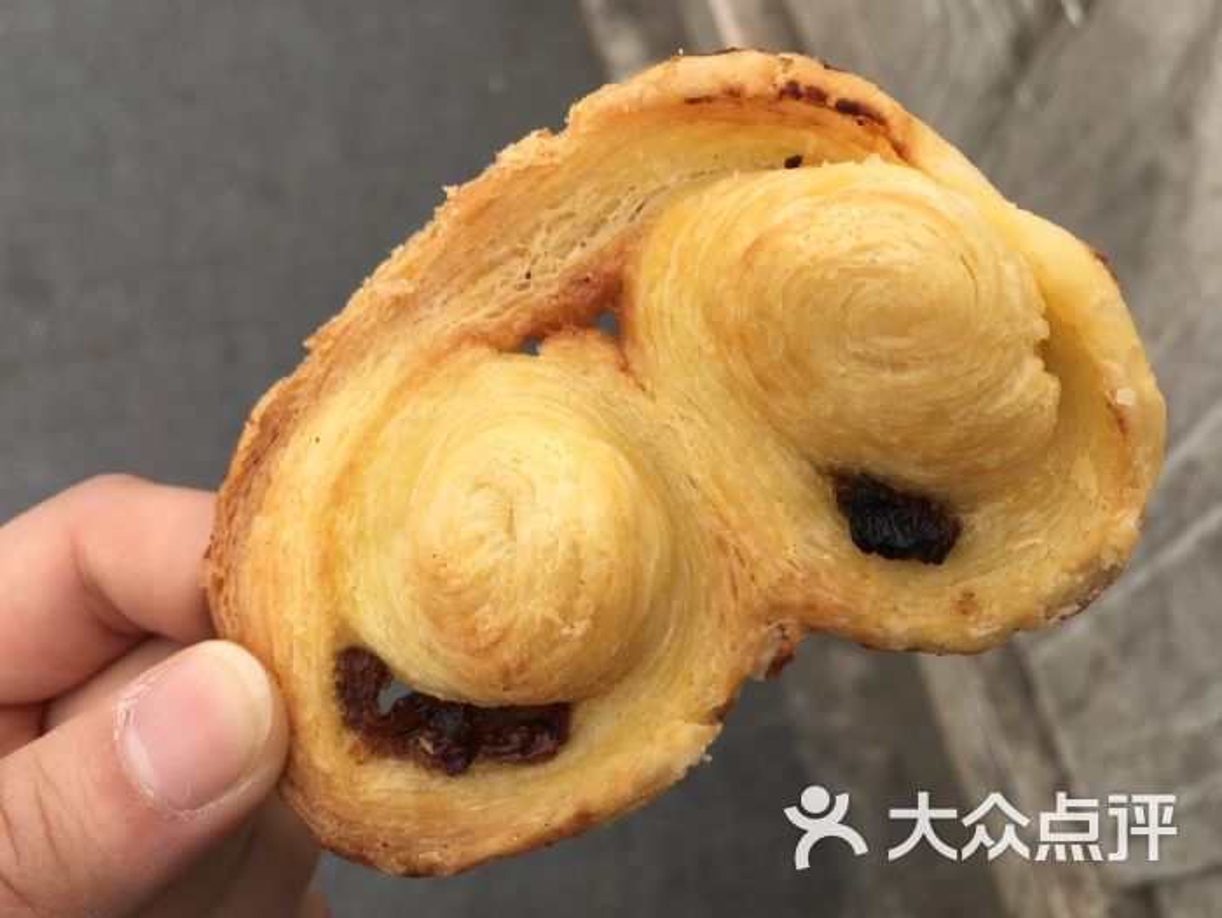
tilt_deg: -66.0
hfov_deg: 61.6
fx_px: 1024
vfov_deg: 48.3
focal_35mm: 29
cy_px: 459
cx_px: 611
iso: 25
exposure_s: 1/657
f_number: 2.2
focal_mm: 4.15
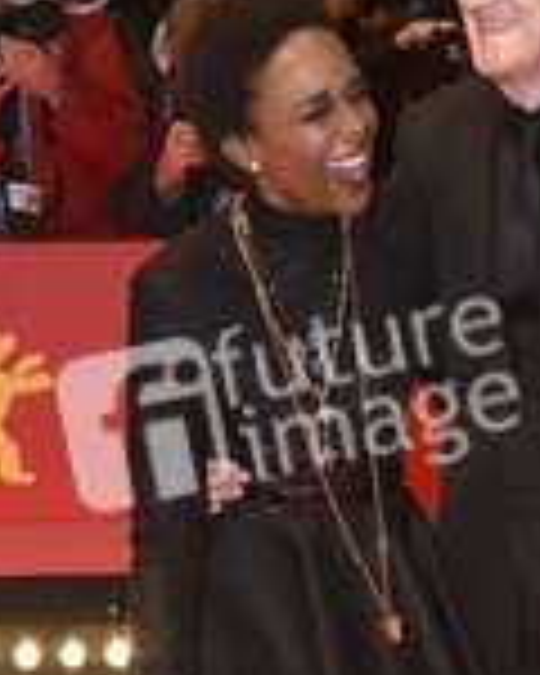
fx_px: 2397
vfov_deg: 15.8
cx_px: 418
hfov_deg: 12.8
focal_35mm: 120
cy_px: 630
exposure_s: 1/320
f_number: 5
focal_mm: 48
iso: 1250
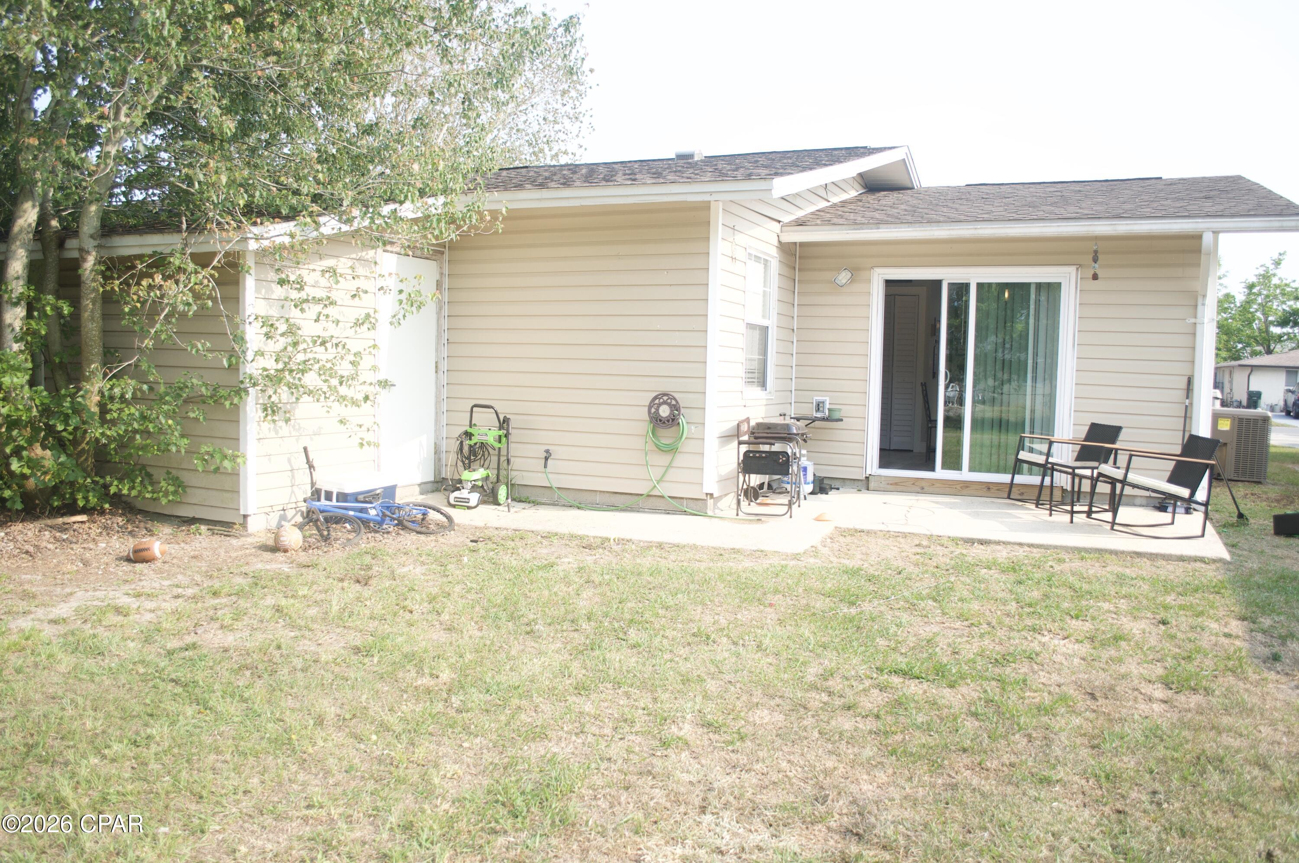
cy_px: 432
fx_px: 973
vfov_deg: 47.8
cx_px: 650
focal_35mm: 27
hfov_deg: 67.4
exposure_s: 1/400
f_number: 8
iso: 200
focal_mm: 18
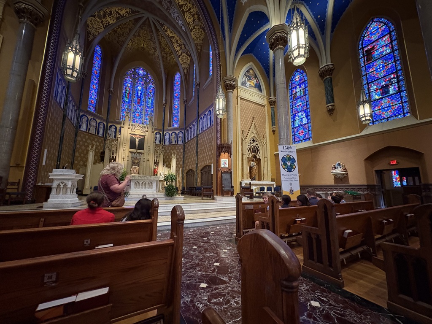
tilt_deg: +7.4
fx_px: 175
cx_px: 216
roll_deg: -0.3
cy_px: 162
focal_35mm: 14
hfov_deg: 102.1
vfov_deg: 85.7
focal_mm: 2.22
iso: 640
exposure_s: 1/60
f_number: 2.2
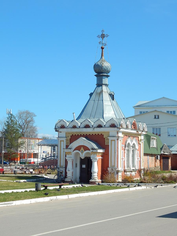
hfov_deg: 21.3
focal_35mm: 69
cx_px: 88
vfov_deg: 28.2
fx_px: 470
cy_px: 118
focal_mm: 12.3
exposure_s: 1/1000
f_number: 4.1
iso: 125
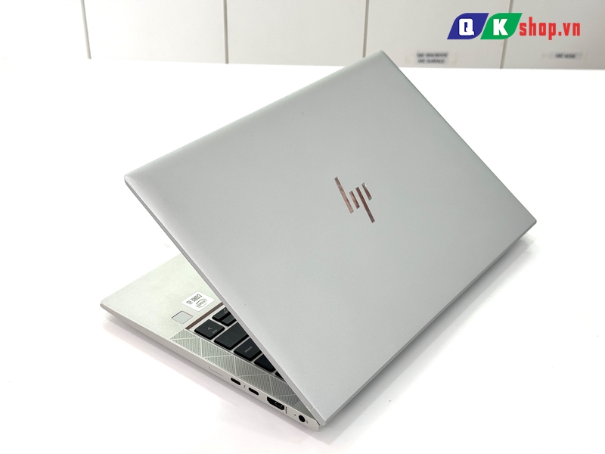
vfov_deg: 30.3
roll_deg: +0.0
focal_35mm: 48
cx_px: 302
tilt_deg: -31.3
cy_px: 227
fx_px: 839
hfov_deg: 39.7
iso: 64
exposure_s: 1/242
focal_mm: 6.76
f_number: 1.78
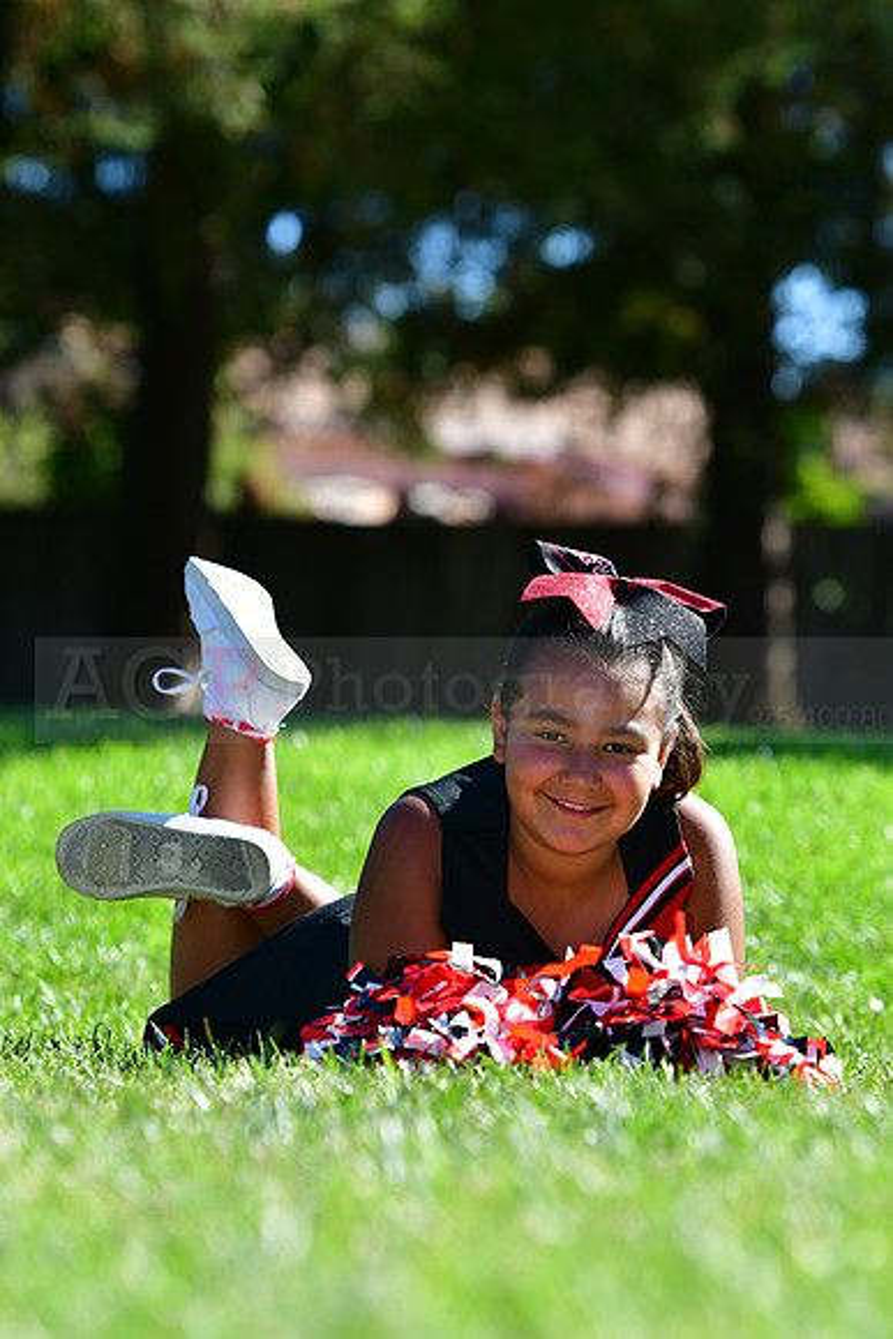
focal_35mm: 202
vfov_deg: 10.2
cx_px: 446
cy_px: 670
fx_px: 7530
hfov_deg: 6.8
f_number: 4.5
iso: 400
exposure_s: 1/1250
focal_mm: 135
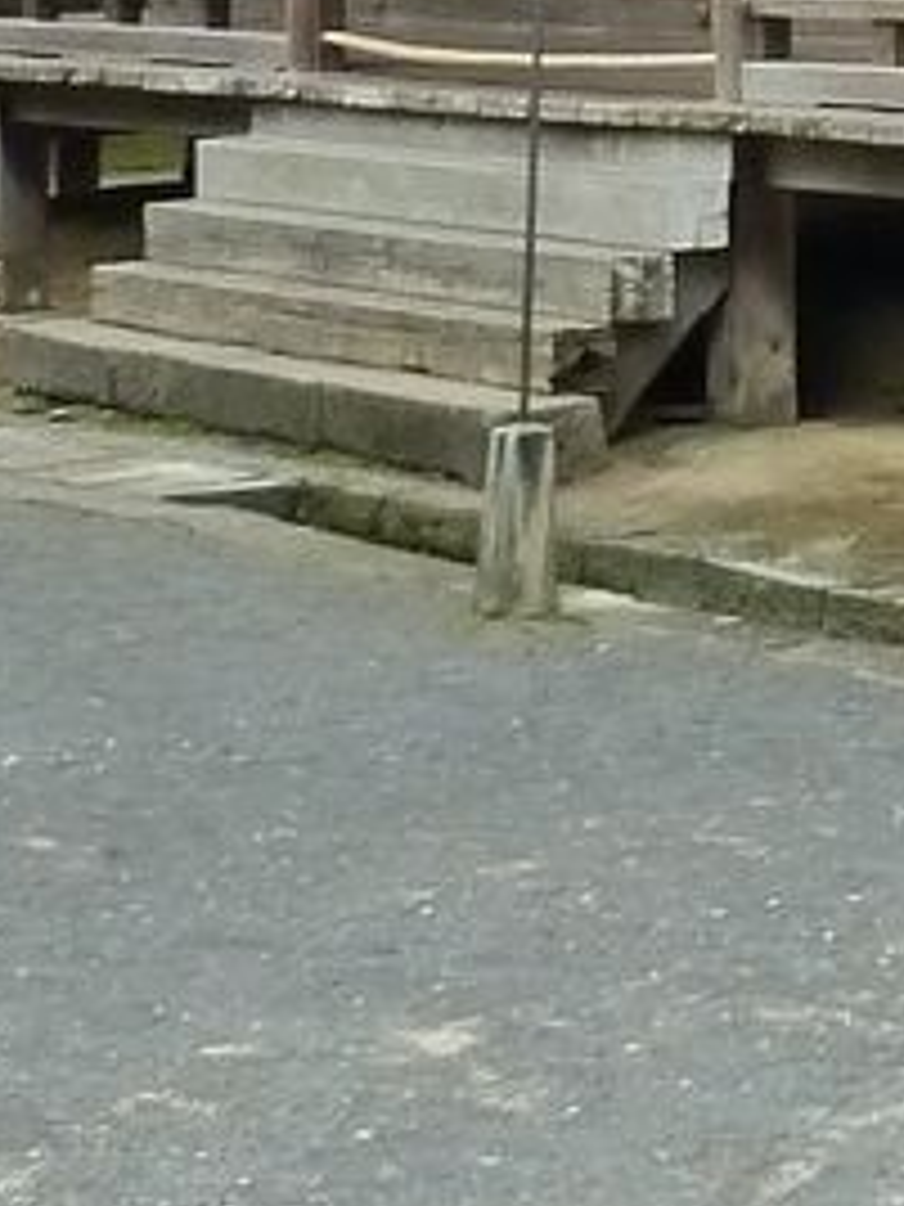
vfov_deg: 12.4
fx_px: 5188
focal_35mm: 149
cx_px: 2348
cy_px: -810
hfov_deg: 8.8
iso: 200
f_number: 3.5
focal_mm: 4.1
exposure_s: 1/125
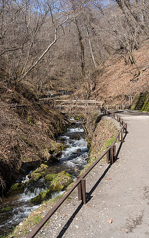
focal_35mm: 41
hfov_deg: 31.3
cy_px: 119
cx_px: 77
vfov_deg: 48.2
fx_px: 266
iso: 100
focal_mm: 40
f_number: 13
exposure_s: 1/60
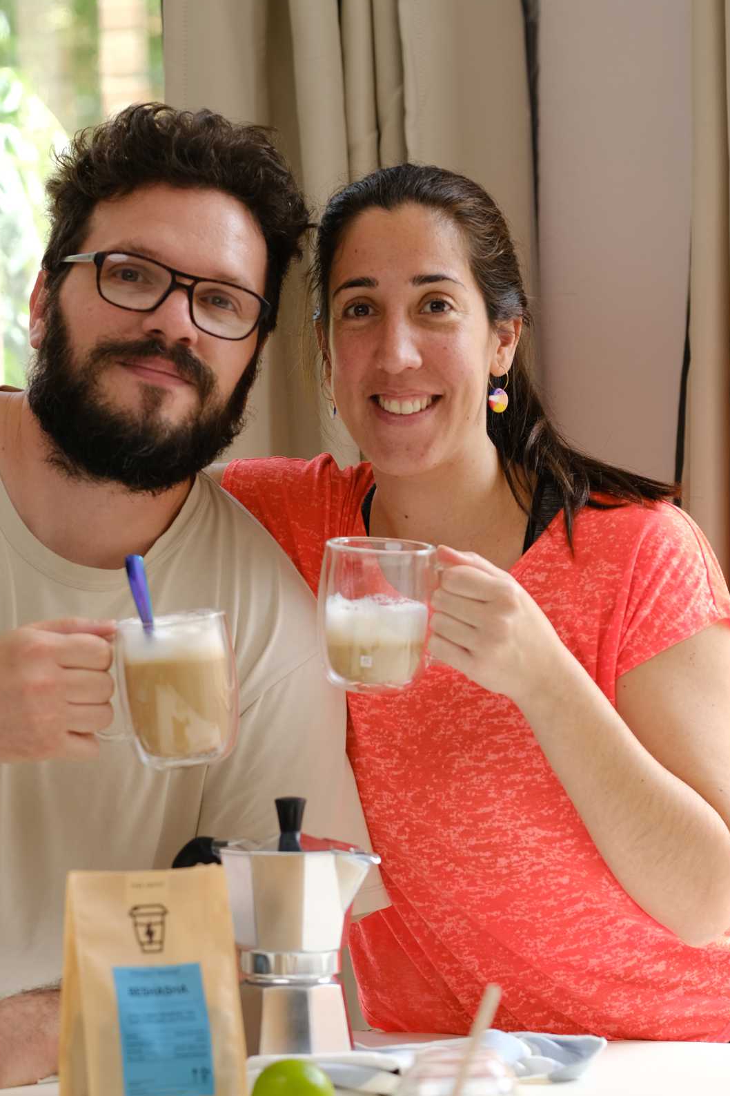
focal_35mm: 196
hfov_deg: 7.0
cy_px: 613
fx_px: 5961
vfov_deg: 10.5
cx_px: 265
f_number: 2.5
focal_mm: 90
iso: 160
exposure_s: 1/125
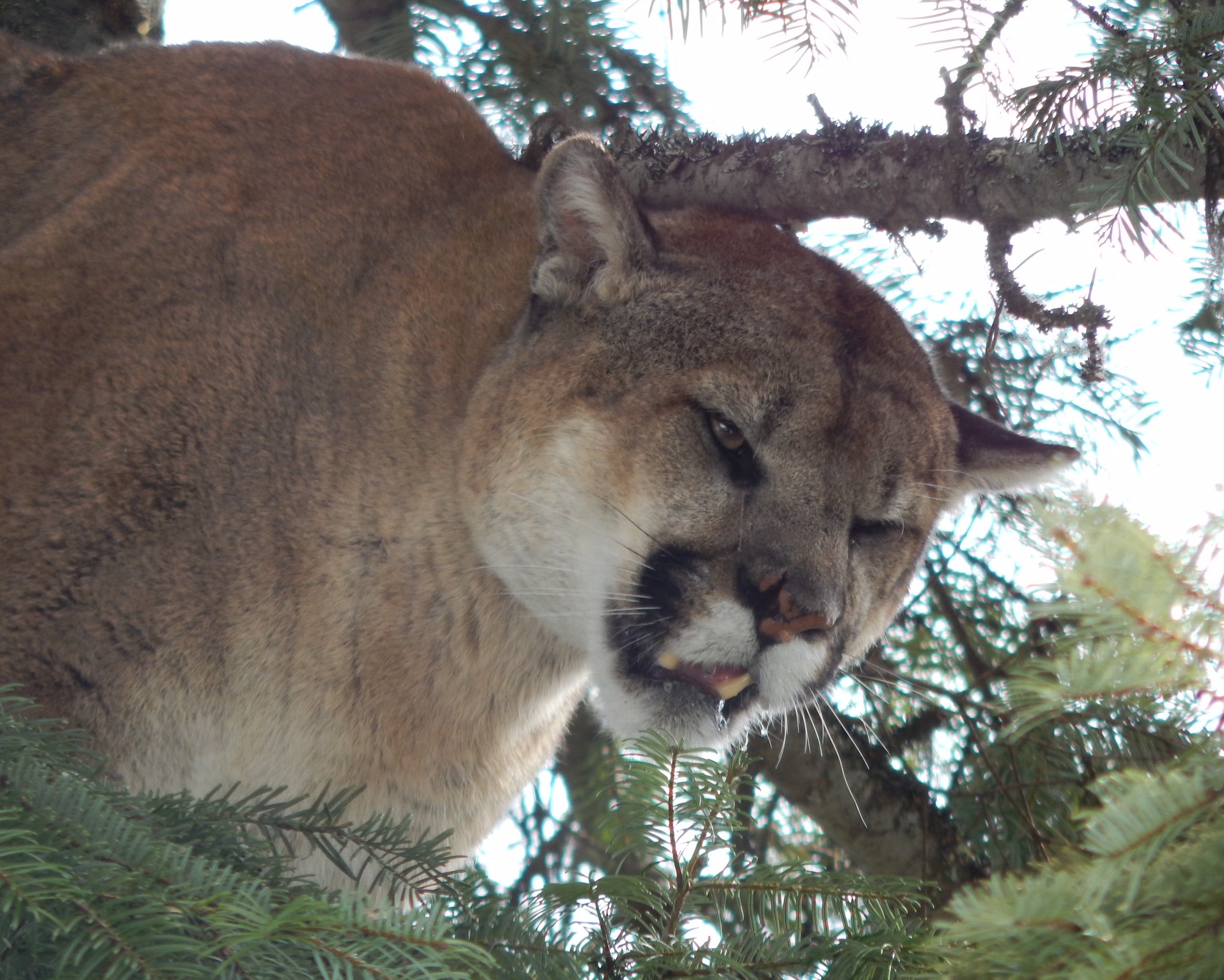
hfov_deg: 2.4
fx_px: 28909
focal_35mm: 798
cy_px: 490
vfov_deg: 1.9
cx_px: 616
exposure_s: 1/125
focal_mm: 136
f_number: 5.9
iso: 125
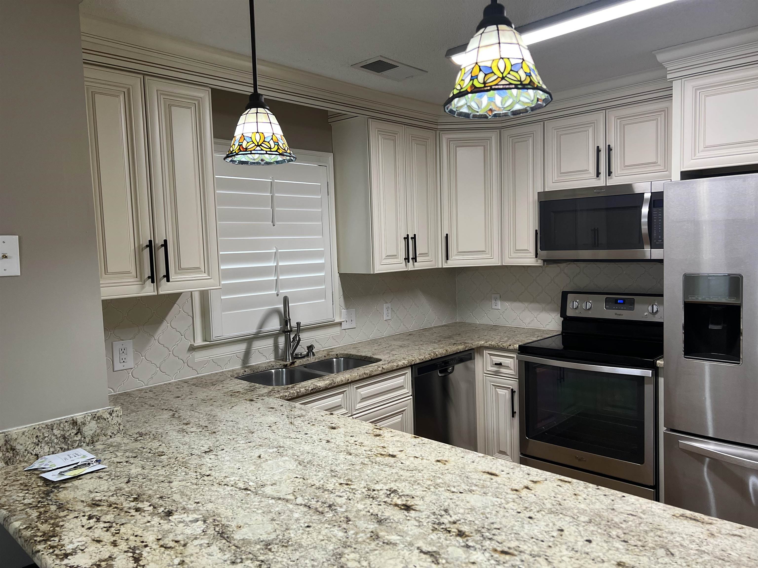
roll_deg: +1.0
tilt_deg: -4.8
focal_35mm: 26
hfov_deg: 67.3
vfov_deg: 53.1
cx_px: 379
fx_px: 569
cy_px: 284
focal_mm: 5.7
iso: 100
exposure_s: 1/120
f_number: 1.5
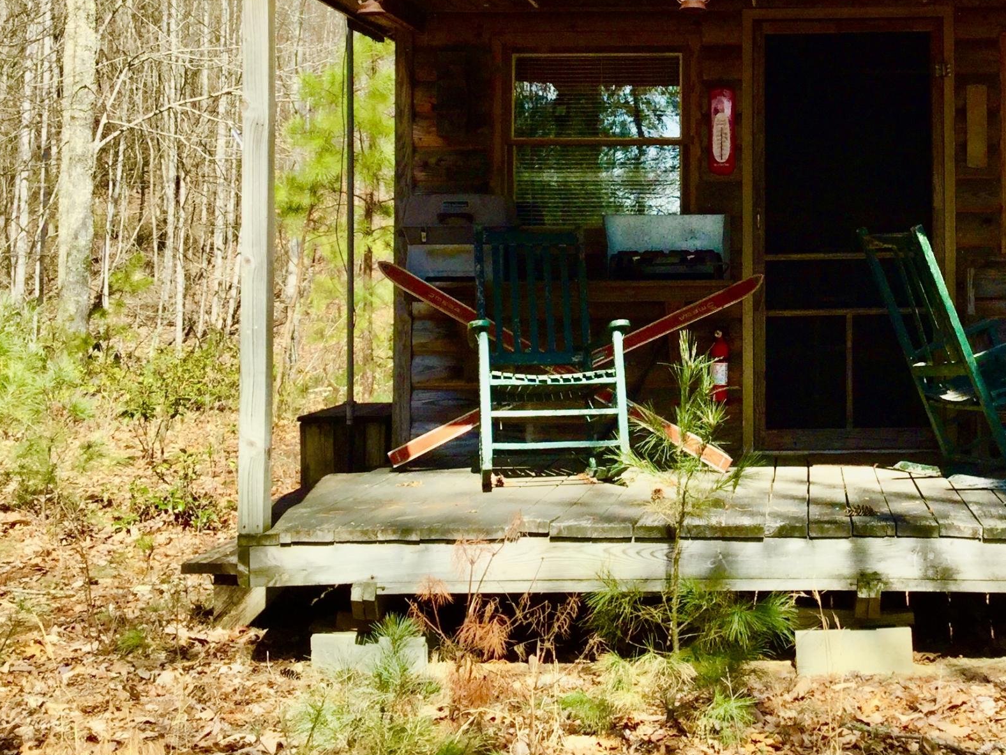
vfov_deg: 24.5
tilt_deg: +1.7
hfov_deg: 32.1
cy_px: 168
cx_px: 760
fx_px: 1715
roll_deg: -0.9
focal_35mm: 59
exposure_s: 1/529
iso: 25
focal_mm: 3.3
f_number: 2.4
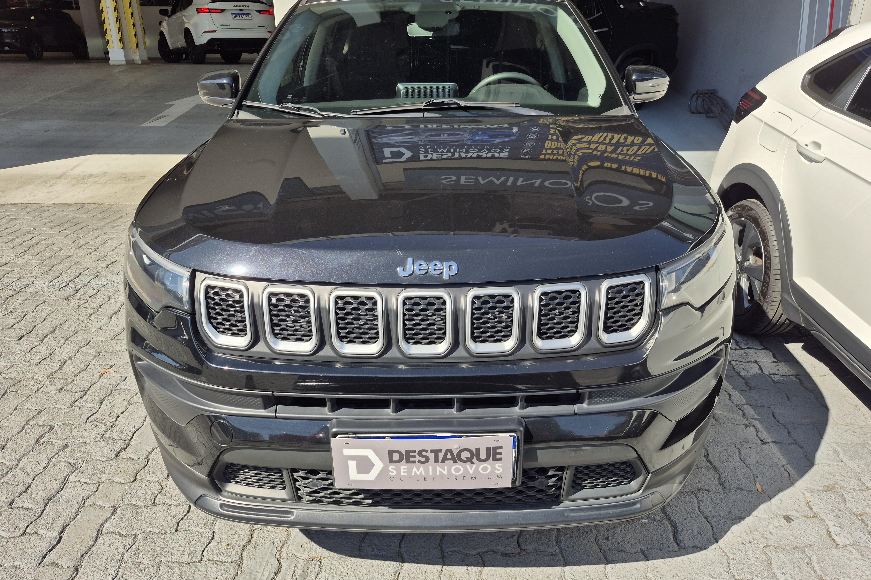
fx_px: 581
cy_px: 288
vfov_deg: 53.1
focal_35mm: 24
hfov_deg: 73.7
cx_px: 434
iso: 25
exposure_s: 1/1456
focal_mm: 5.4
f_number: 1.8
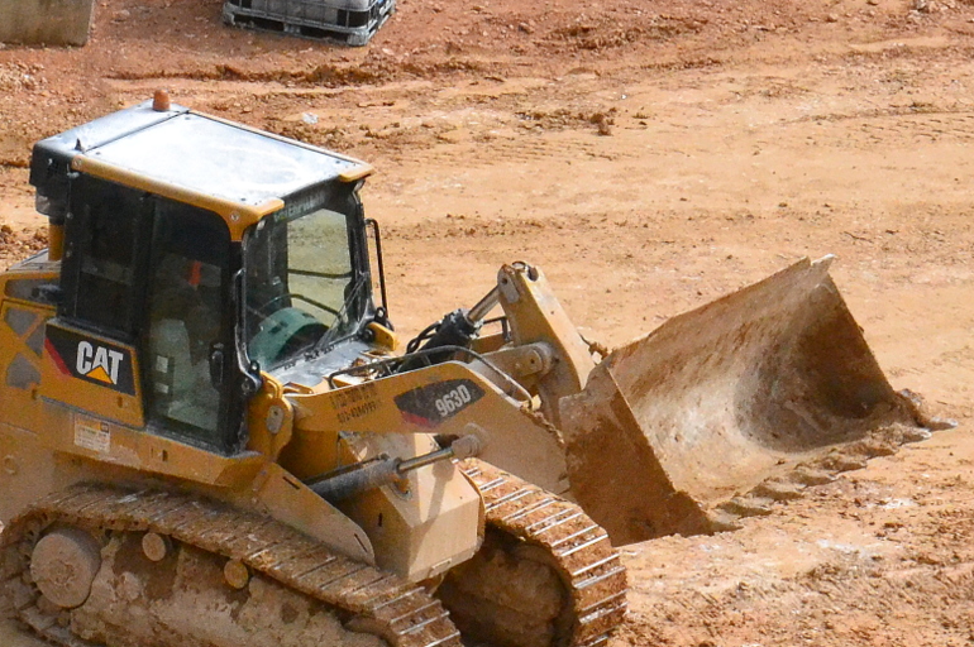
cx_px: 328
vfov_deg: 6.9
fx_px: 5373
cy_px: 348
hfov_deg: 10.3
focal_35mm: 199
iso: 3200
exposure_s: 1/2000
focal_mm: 85
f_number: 14
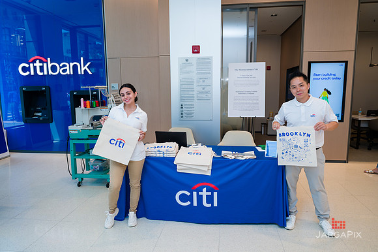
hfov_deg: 68.4
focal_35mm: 26
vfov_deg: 48.7
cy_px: 126
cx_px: 189
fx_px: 278
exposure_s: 1/200
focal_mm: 26
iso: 250
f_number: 4
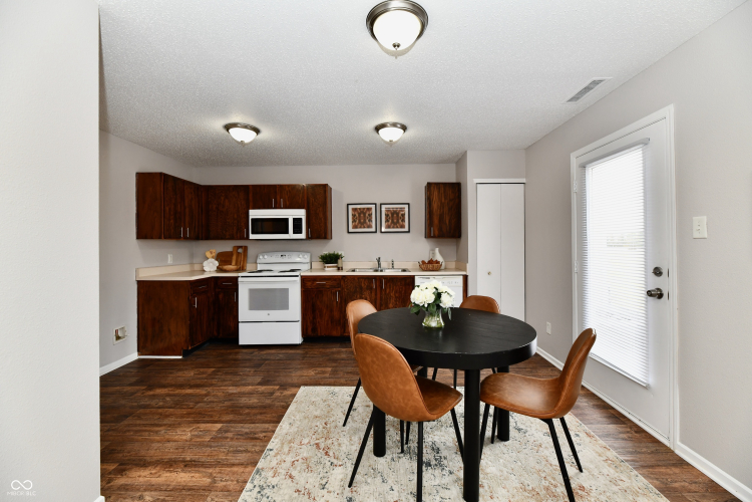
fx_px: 292
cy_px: 251
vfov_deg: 81.2
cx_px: 376
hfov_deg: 104.3
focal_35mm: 14
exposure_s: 1/100
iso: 640
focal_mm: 14
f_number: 6.3
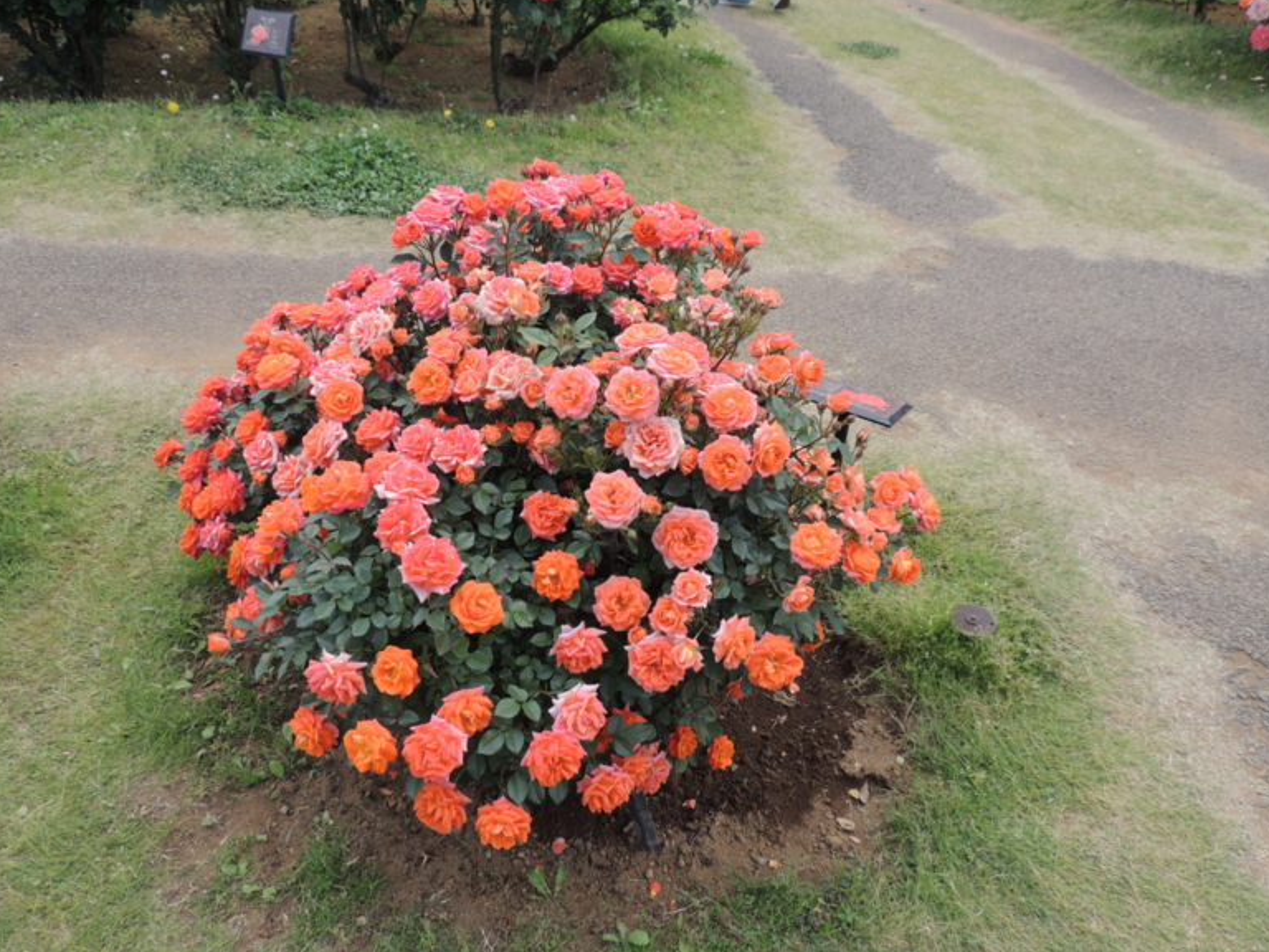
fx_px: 916
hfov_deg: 69.4
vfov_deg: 54.9
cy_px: 459
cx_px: 630
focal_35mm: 25
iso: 100
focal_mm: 4.3
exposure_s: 1/500
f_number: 3
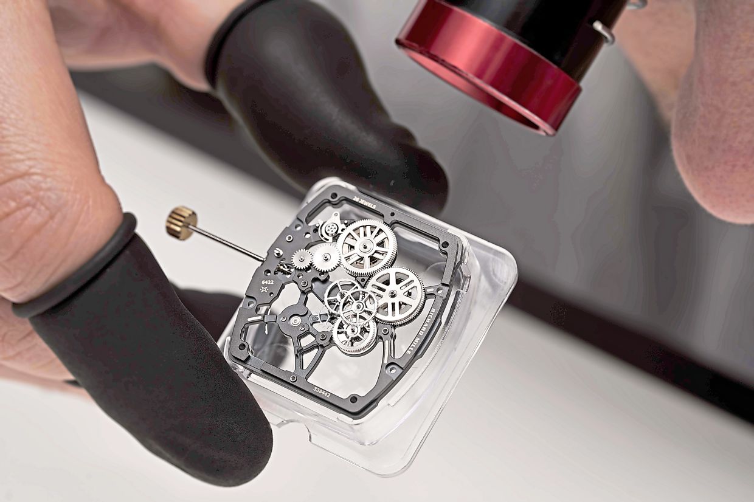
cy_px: 251
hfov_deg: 20.4
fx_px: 2094
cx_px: 377
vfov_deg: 13.7
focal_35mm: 100
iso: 200
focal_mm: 100
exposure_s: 1/160
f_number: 8
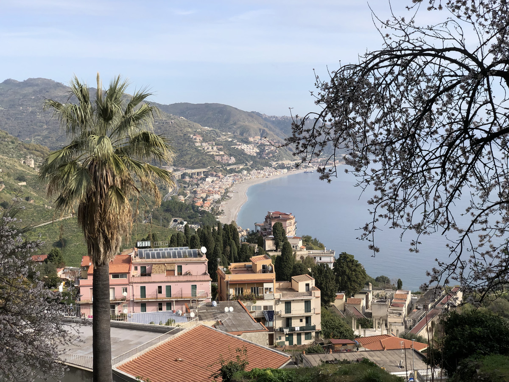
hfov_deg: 36.8
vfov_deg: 28.0
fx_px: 765
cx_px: 254
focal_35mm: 52
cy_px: 191
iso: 16
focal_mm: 6
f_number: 2.4
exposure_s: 1/1372
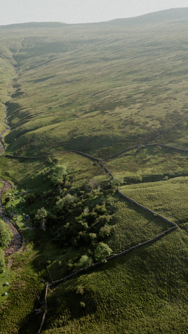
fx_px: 310
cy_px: 167
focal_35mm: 35
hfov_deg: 31.6
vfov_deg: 56.6
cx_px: 7
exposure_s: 1/400
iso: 100
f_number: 5
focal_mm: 12.29
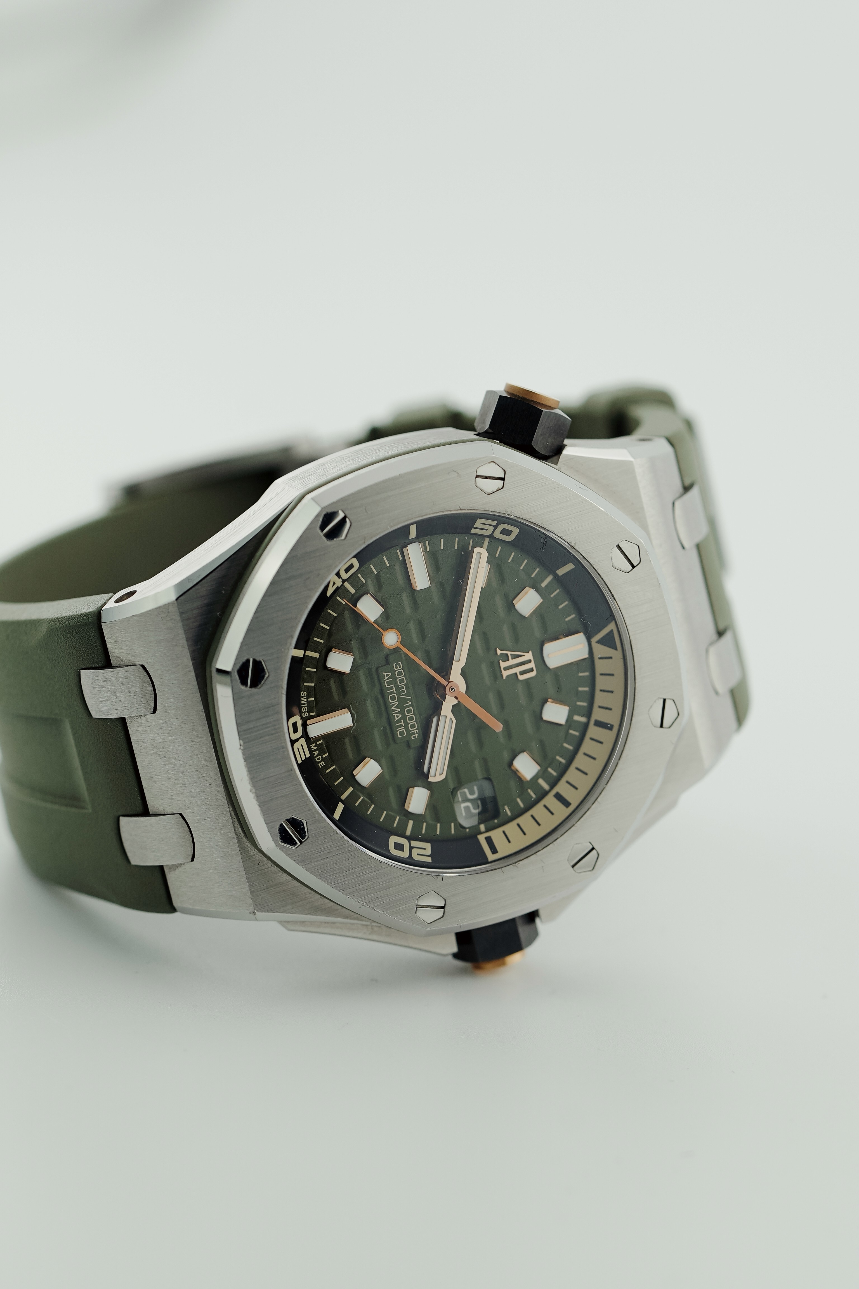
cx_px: 430
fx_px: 4831
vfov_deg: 15.2
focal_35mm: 135
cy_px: 644
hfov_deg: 10.2
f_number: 5
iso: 80
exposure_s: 1/100
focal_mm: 90
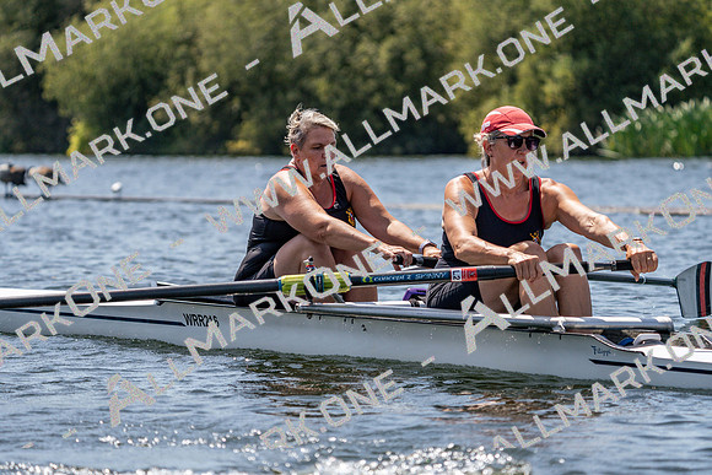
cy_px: 238
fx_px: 4095
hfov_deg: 9.9
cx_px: 356
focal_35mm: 207
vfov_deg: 6.6
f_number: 5.6
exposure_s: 1/2000
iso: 250
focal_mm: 207
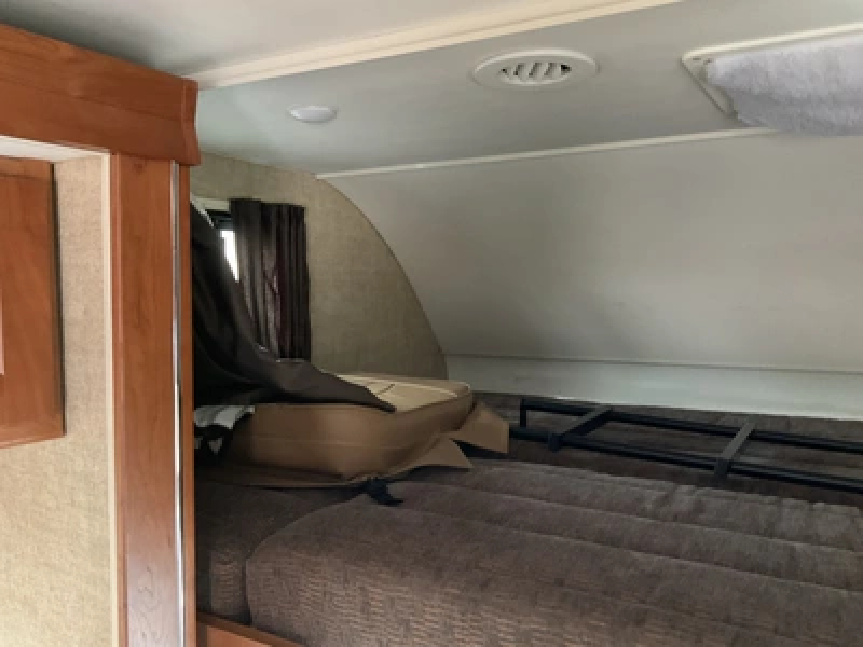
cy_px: 324
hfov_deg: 61.7
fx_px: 723
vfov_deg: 48.2
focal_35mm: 29
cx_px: 432
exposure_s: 1/37
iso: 320
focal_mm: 3
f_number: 1.8
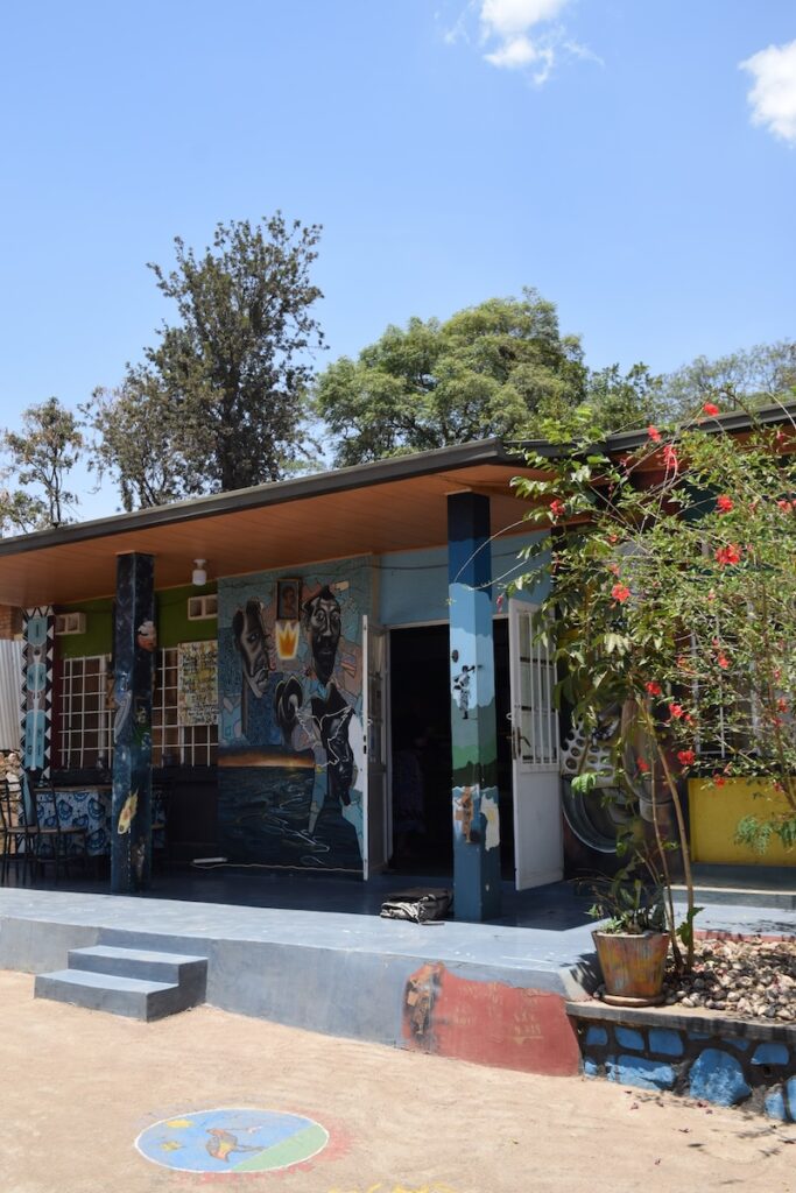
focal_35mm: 34
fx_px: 1144
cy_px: 596
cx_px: 398
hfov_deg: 38.4
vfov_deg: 55.1
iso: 200
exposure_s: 1/350
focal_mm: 23
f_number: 8
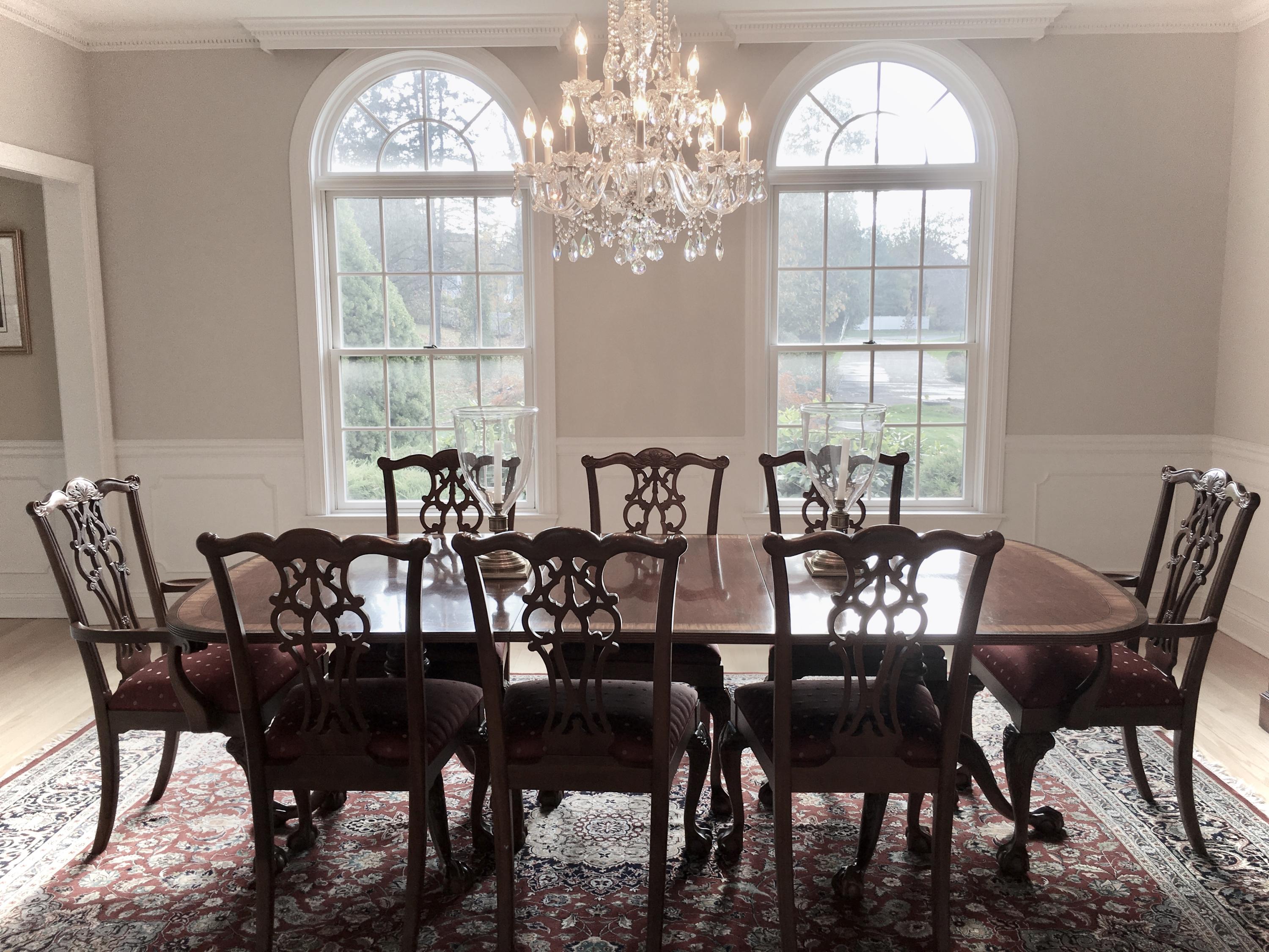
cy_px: 476
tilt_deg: -8.2
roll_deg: -0.1
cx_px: 634
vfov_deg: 48.2
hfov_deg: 61.7
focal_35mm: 29
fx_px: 1063
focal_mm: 4.15
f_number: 2.2
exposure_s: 1/60
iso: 25
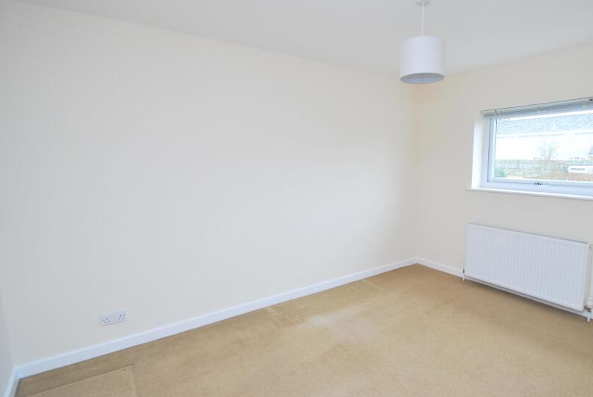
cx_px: 371
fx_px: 313
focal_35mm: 19
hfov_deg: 85.1
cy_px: 196
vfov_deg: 64.7
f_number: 3.5
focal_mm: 10
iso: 400
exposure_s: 1/30
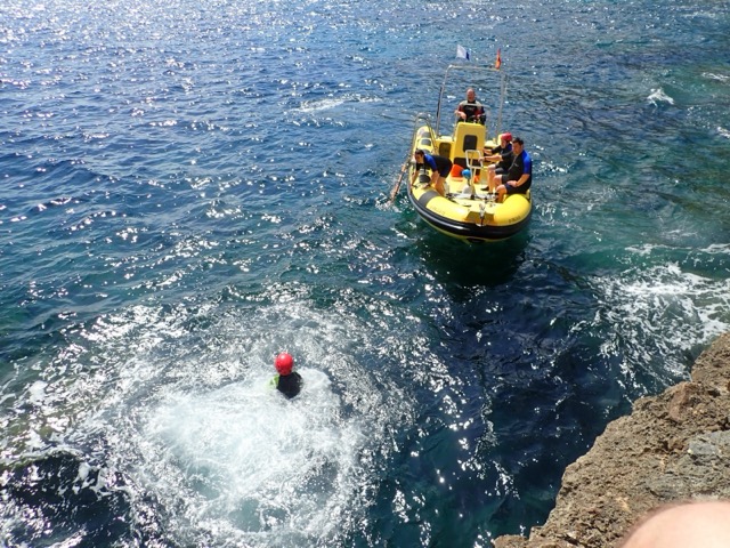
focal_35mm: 25
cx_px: 365
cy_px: 274
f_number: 8
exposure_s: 1/160
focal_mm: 4.5
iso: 100
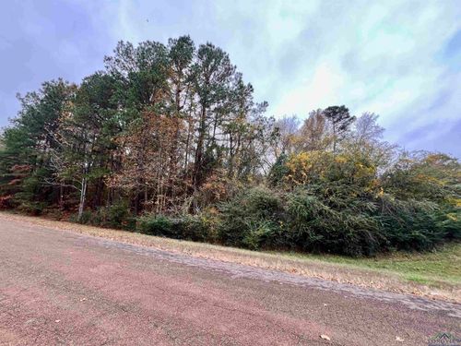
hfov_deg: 106.2
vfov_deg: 89.9
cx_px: 230
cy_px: 173
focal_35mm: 13
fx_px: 173
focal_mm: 1.57
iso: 32
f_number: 1.8
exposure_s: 1/99
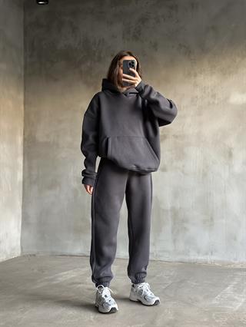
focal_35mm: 48
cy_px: 164
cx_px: 123
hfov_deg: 30.3
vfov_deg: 39.6
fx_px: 454
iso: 400
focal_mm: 6.86
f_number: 1.78
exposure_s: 1/44
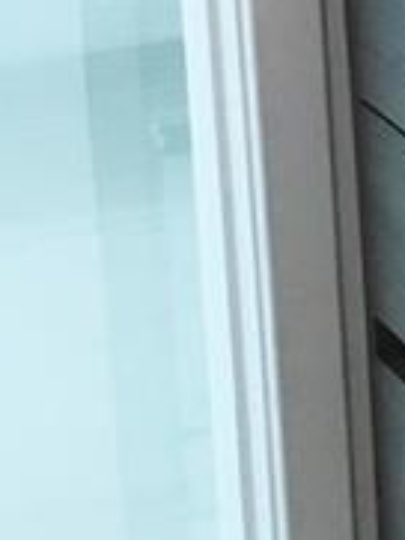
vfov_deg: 10.2
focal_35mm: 192
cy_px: -75
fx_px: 2992
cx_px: 1313
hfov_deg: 6.8
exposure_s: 1/15
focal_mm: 4.15
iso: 25
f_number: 2.2
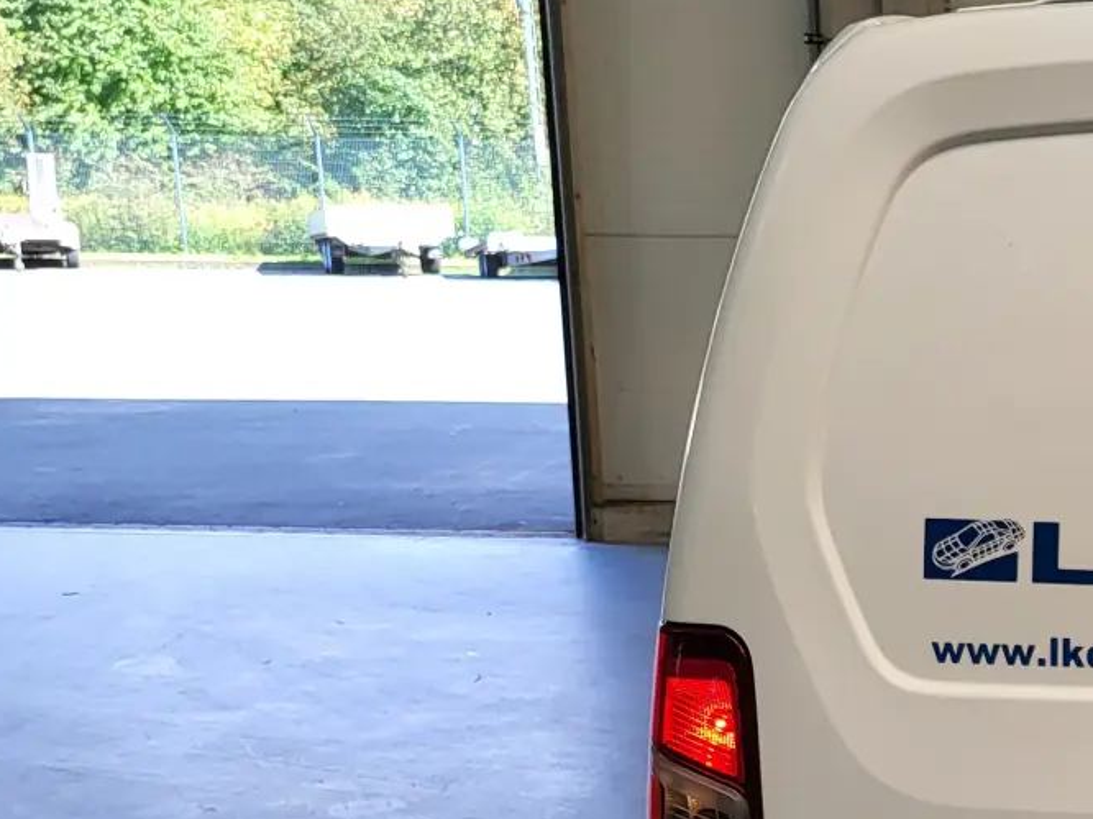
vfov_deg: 19.4
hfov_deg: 23.3
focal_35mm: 75
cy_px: 696
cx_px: 1382
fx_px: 2367
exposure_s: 1/216
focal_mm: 5.4
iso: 40
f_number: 1.8
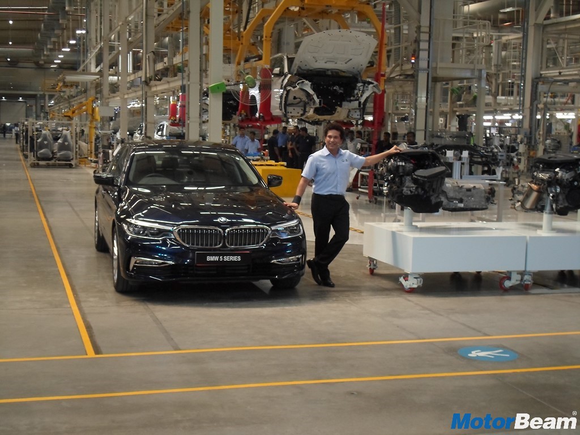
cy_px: 218
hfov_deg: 35.5
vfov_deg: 27.0
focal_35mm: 54
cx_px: 290
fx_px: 905
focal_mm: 9.7
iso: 320
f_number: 3.6
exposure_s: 1/45
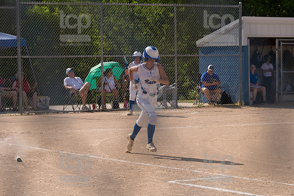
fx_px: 1159
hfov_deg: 14.5
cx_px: 147
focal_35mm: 142
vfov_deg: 9.7
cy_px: 98
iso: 250
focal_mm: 95
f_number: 5.6
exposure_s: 1/1600
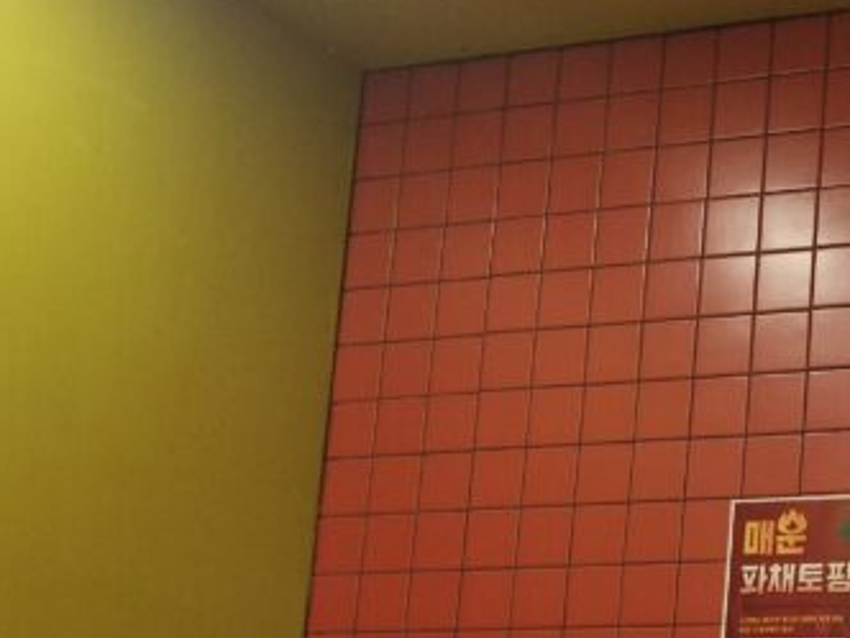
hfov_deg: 23.9
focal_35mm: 71
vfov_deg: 20.2
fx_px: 1743
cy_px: 618
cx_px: 1116
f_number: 1.8
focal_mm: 5.54
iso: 400
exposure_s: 1/120
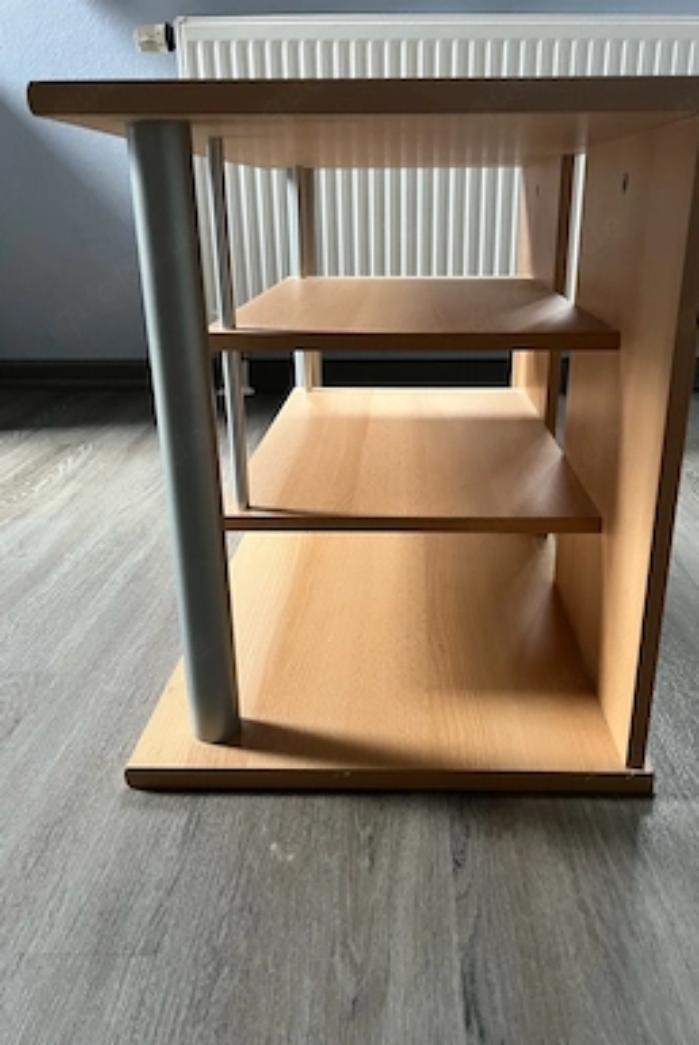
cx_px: 396
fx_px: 814
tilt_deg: -20.8
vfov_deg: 65.4
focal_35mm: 28
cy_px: 514
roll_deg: +1.0
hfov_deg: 46.4
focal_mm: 5.1
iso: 400
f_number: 1.6
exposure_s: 1/60
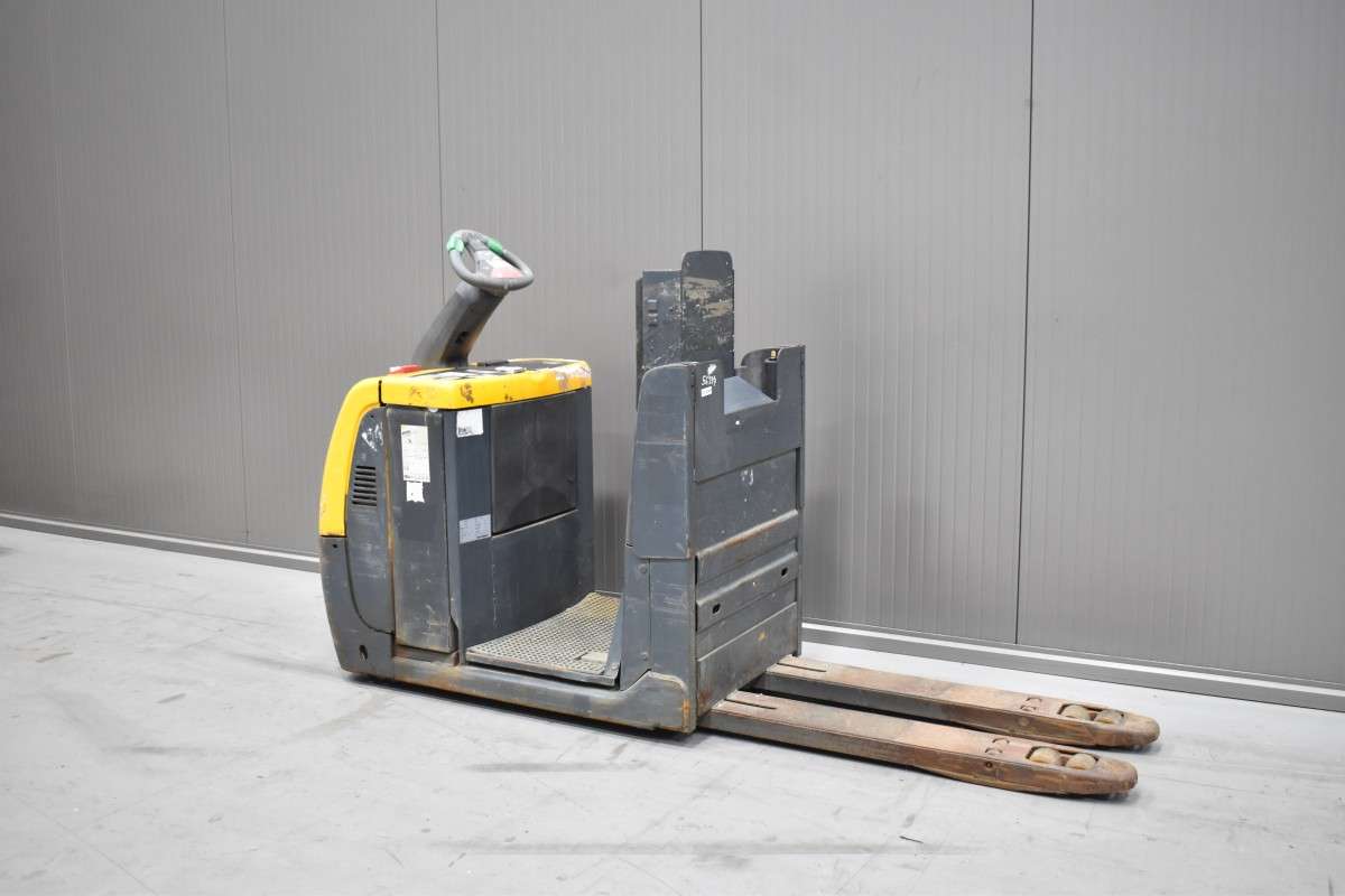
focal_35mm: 34
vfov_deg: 38.4
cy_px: 448
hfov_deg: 55.1
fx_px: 1289
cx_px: 672
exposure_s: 1/50
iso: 1600
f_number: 4
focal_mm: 23
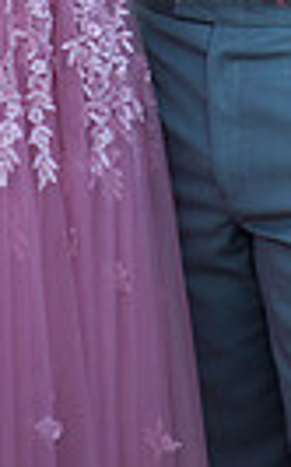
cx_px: 160
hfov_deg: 4.5
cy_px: -274
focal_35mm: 293
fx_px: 3722
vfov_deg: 7.0
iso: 250
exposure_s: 1/1000
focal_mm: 85
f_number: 2
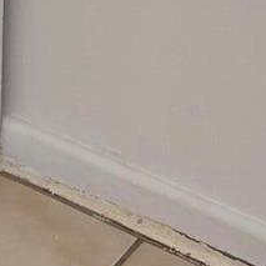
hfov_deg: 9.7
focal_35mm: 173
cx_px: -189
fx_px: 1504
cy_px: -425
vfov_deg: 8.9
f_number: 1.6
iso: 80
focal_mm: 5.96
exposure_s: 1/120
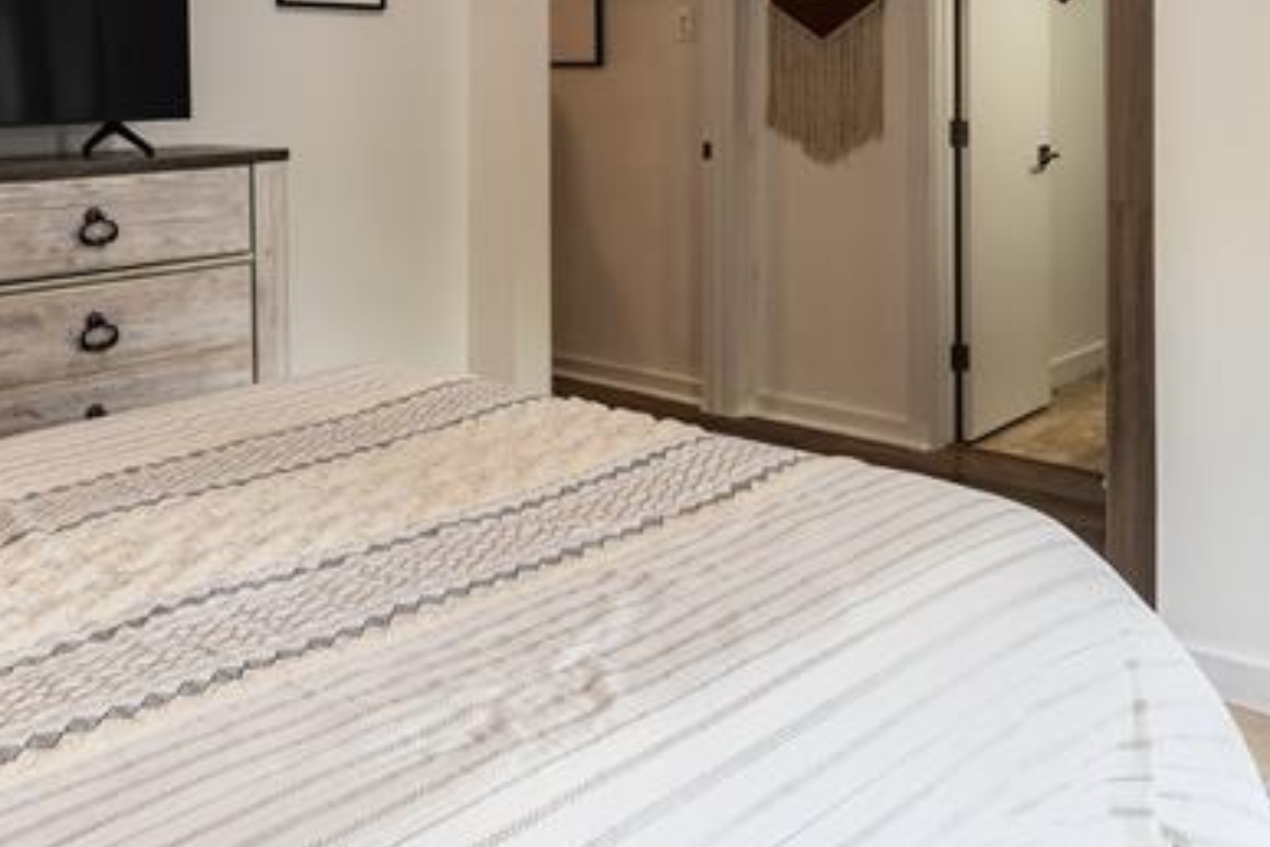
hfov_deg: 51.1
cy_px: 85
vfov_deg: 34.0
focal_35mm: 37
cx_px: 827
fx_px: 1305
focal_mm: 14
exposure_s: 1/125
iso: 100
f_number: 7.1
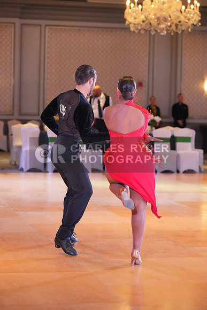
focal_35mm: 107
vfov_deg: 19.1
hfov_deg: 12.8
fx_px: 922
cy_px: 155
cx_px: 104
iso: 8000
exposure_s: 1/500
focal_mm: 107
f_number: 3.5
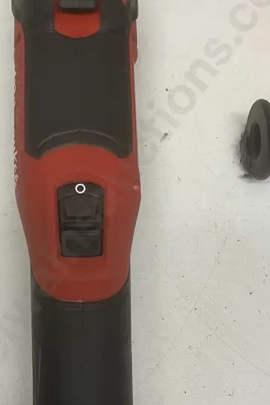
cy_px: 230
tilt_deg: -68.7
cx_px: 83
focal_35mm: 55
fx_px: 619
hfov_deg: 24.4
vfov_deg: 36.2
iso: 64
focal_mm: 3.99
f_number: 1.8
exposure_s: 1/50
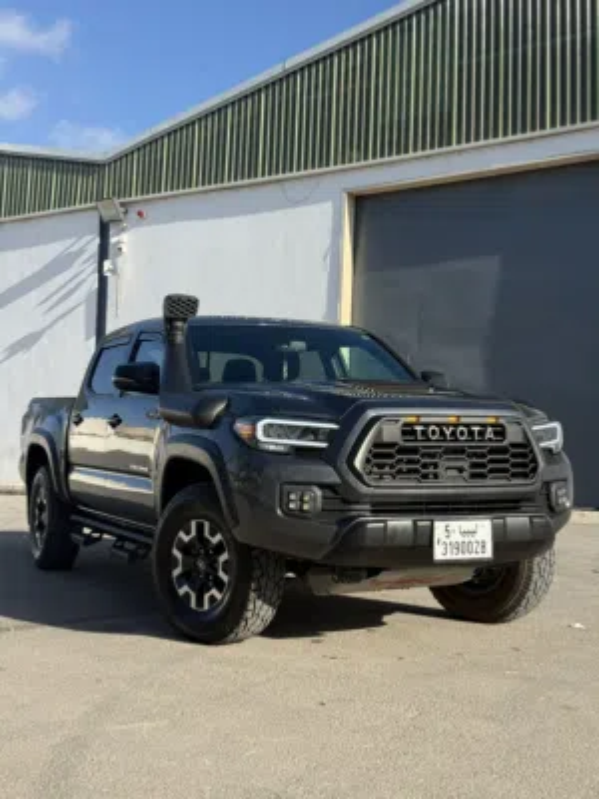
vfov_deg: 39.7
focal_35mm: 48
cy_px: 400
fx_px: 1107
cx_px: 300
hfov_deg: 30.3
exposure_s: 1/3378
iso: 64
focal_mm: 6.76
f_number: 1.78
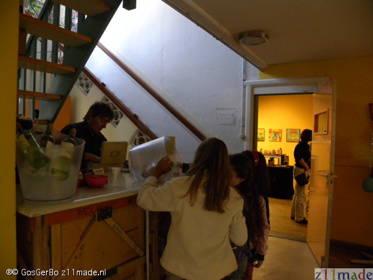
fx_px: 280
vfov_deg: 53.1
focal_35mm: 26
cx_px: 186
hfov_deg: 67.3
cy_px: 140
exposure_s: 1/36.1
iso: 400
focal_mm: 4.6
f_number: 2.8
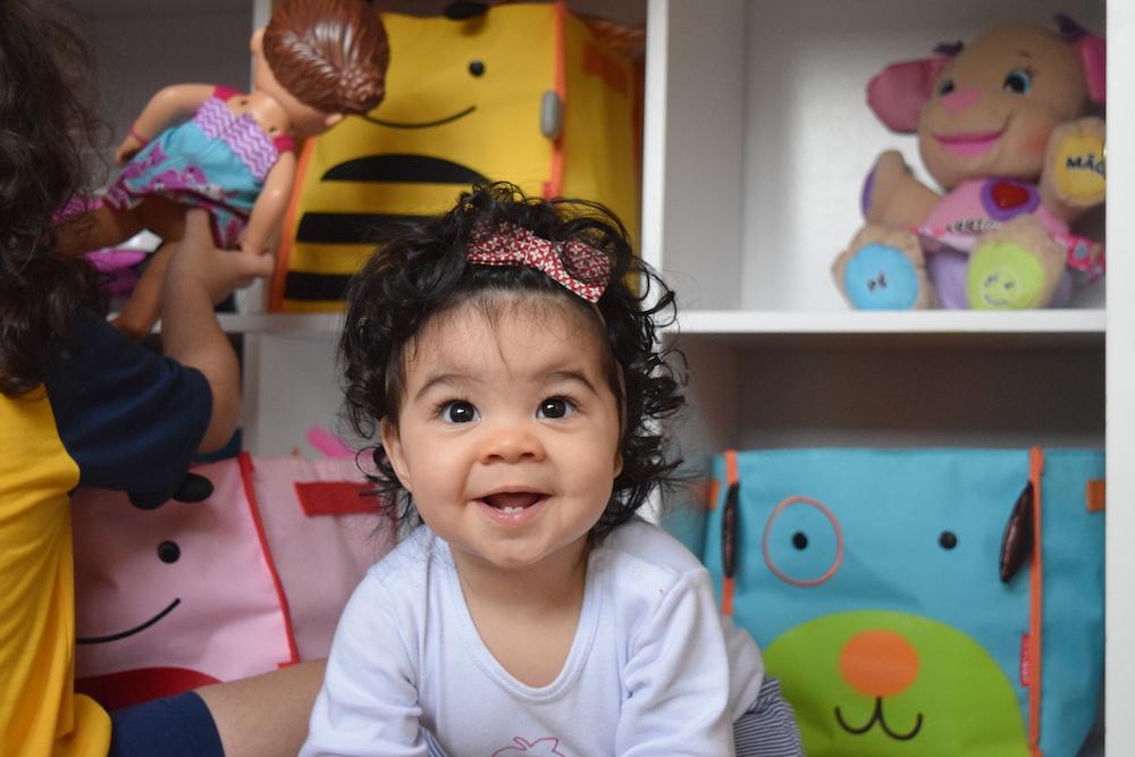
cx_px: 568
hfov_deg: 35.0
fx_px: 1797
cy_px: 378
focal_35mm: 57
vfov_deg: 23.8
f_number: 4.8
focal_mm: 38
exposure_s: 1/320
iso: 3200
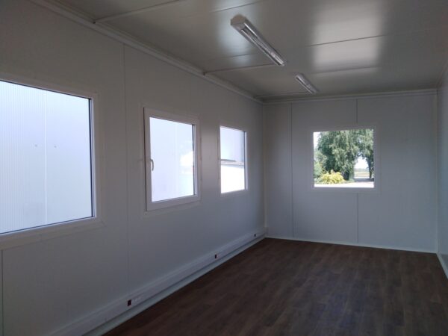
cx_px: 224
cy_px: 168
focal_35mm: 26
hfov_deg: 67.3
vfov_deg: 53.1
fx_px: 336
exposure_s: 1/269
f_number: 2.2
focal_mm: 3.46
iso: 100
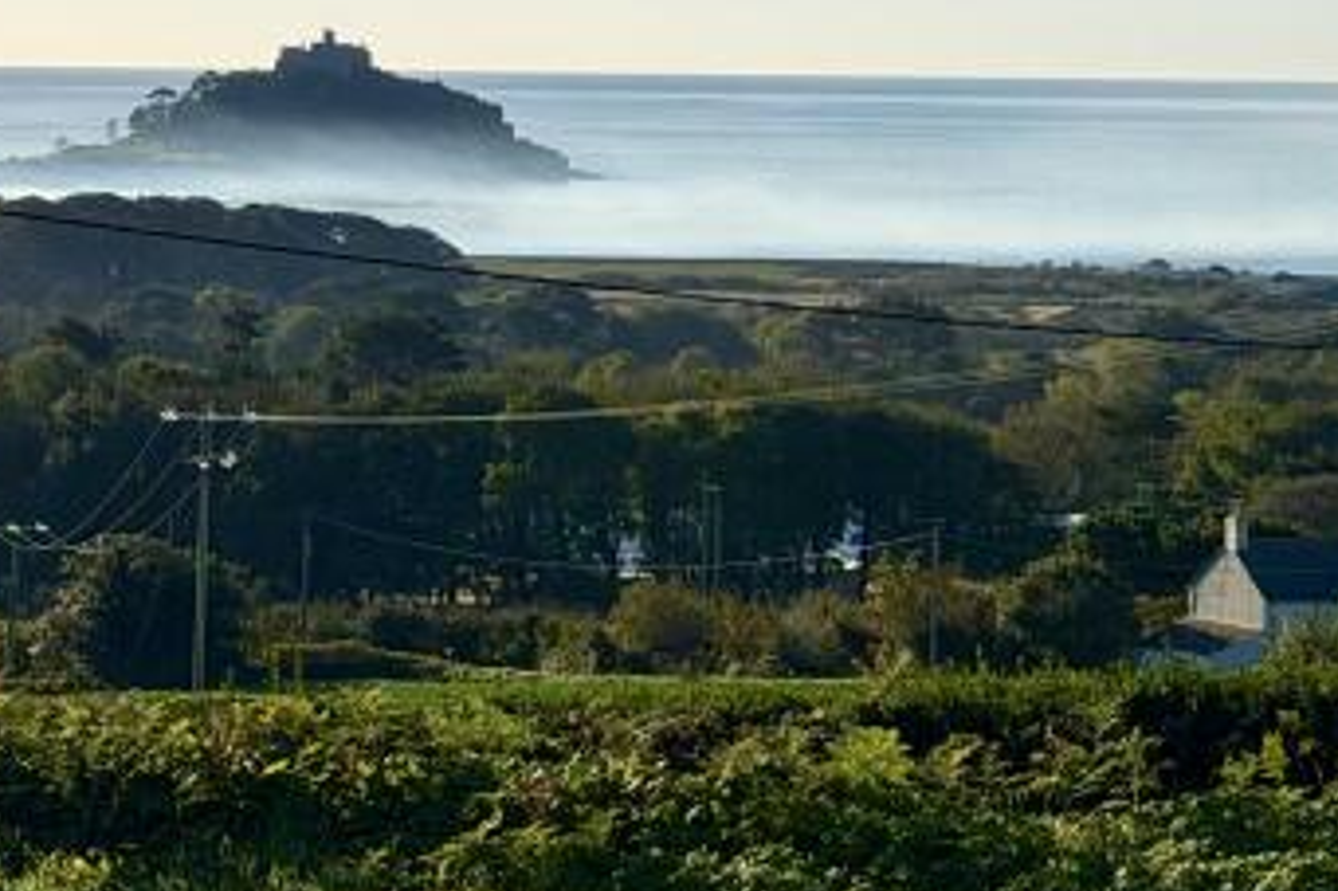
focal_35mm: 150
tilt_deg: -0.1
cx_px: 1322
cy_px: 24
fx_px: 5572
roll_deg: -0.7
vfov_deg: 9.1
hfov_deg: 13.5
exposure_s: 1/9901
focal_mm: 6.76
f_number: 1.78
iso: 64
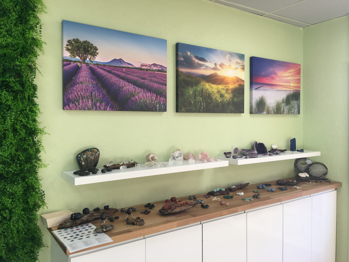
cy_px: 131
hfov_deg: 61.7
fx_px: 292
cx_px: 174
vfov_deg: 48.2
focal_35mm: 29
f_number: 2.2
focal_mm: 4.15
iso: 25
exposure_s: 1/50
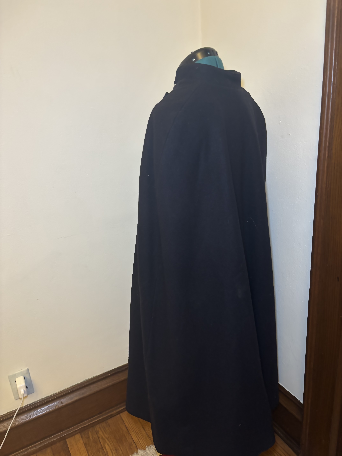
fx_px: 343
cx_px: 171
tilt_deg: -19.2
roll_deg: +3.7
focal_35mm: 26
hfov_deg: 53.1
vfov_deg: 67.3
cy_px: 228
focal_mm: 5.96
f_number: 1.6
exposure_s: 1/40
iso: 500
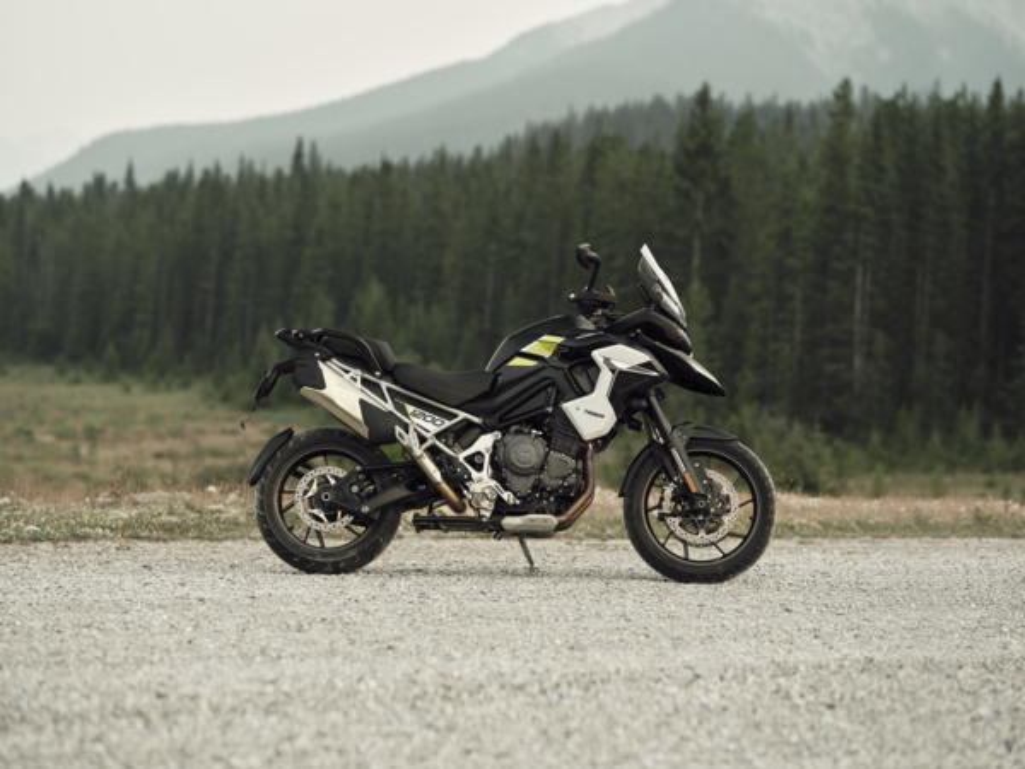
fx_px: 2576
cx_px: 512
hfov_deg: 22.5
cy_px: 384
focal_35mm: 87
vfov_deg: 17.0
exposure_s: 1/160
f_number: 3.2
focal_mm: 110
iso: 160
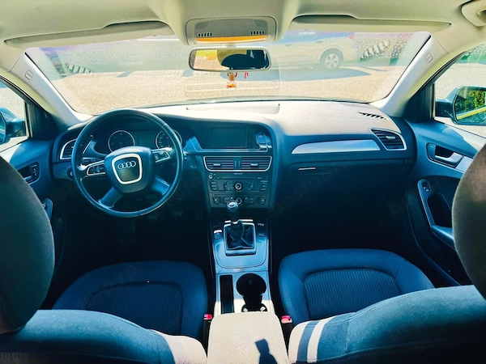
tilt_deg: -30.3
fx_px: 337
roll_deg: +1.3
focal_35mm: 24
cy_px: 182
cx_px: 243
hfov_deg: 71.6
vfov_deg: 56.8
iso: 80
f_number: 1.78
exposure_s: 1/888
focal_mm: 6.76
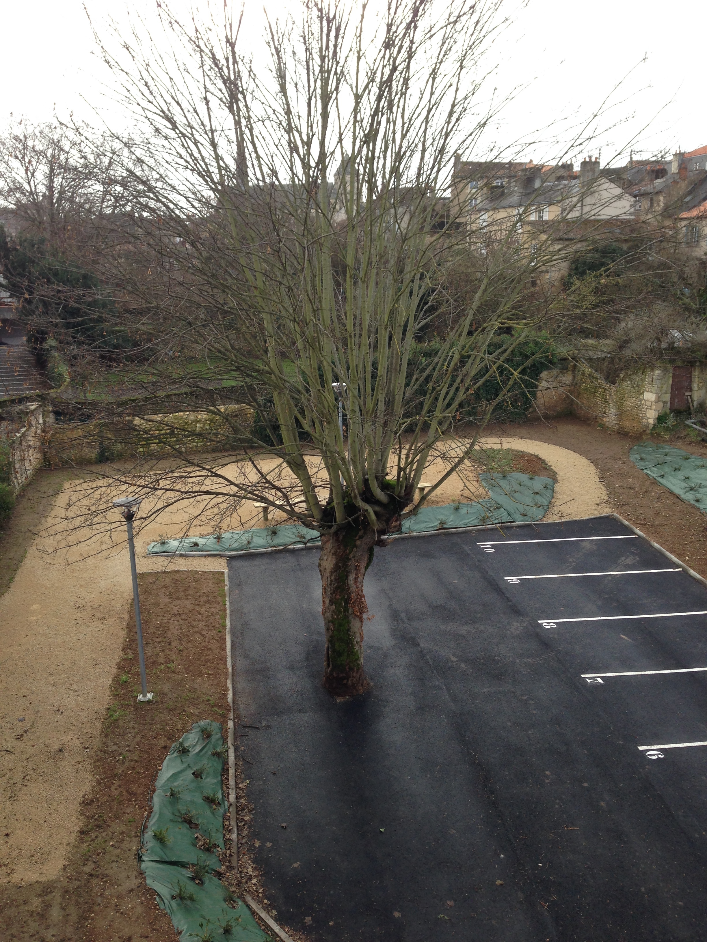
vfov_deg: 55.4
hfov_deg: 42.9
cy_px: 471
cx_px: 354
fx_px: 899
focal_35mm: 33
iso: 50
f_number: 2.4
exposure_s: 1/230
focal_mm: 4.12
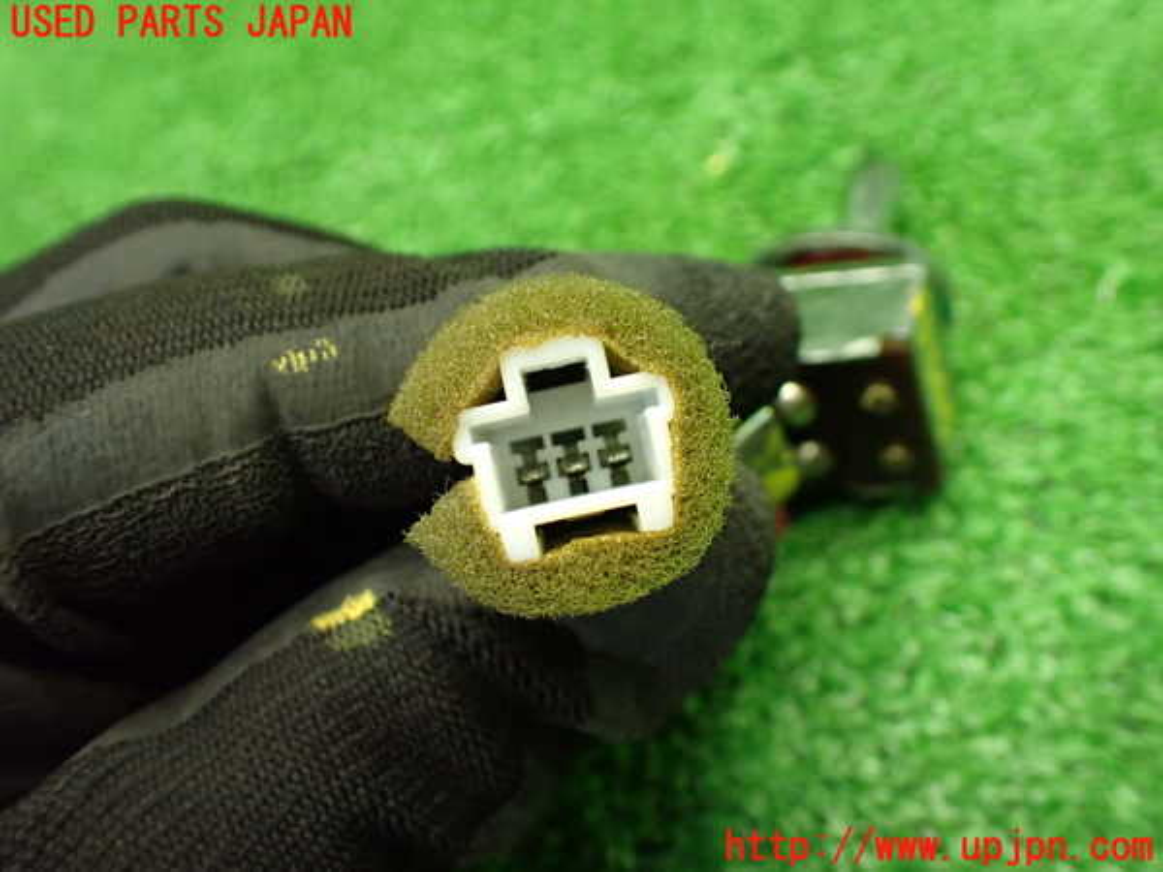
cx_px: 582
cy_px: 436
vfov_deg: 46.8
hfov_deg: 60.0
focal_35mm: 30
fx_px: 1008
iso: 800
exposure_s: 1/100
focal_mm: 5.4
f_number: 2.3
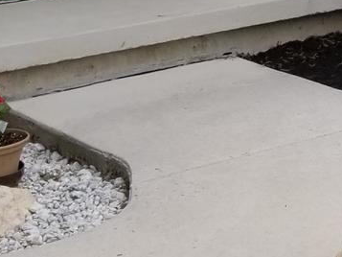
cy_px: -273
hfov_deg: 12.2
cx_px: 607
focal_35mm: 149
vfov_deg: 9.3
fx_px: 1473
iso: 50
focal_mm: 4.3
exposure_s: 1/512
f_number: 1.7
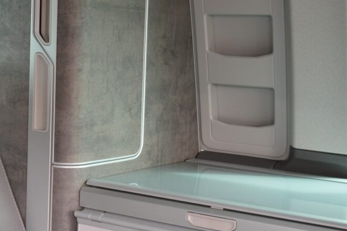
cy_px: 124
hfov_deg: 23.8
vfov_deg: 16.3
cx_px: 64
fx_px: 808
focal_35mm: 84
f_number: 11
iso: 100
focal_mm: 31
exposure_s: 1/4
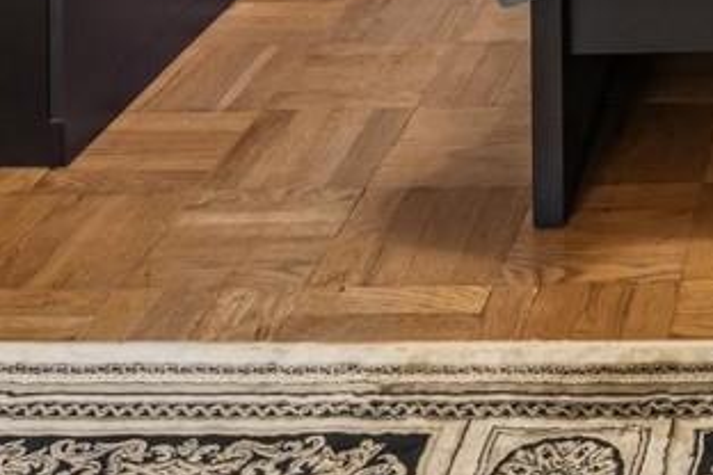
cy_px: -646
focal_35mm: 77
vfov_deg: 13.4
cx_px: 912
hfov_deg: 23.4
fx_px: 1525
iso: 640
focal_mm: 15
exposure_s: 1/5
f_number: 14
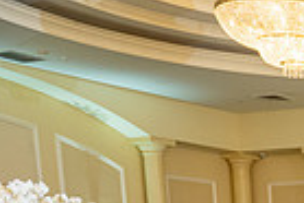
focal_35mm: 100
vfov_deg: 12.1
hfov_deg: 15.6
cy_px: 416
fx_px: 845
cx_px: 632
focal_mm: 24
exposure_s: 1/80
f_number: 4
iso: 800
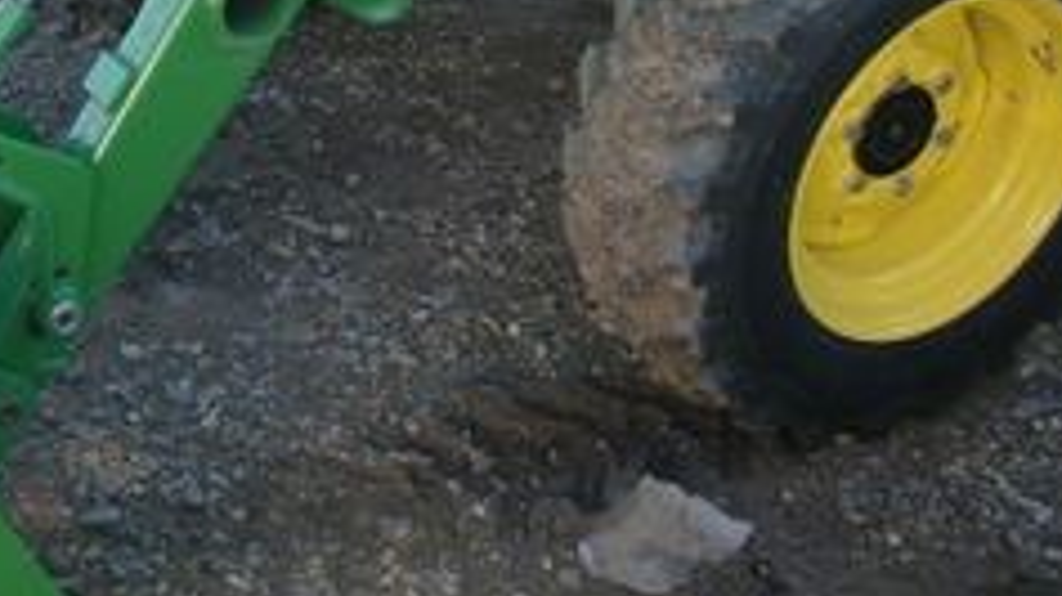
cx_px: 269
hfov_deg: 23.4
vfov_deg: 13.3
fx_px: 2533
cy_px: 85
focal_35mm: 90
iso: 64
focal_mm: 6.3
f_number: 2.8
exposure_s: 1/160
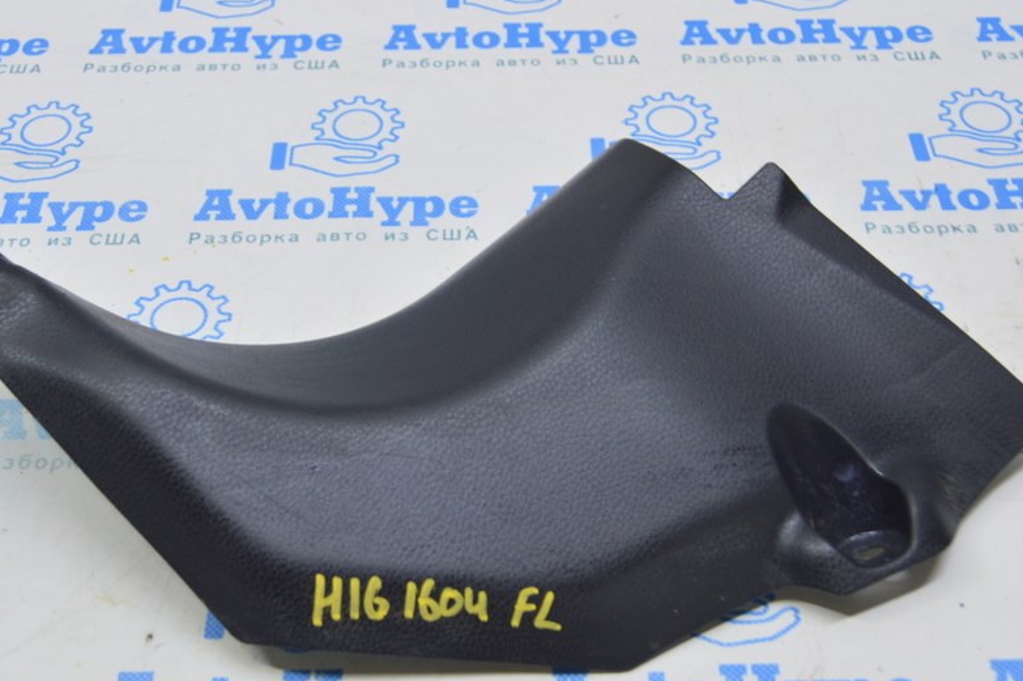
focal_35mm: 51
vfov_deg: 26.4
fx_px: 1448
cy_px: 342
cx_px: 474
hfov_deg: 38.9
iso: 400
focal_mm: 26
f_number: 5.6
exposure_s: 1/20
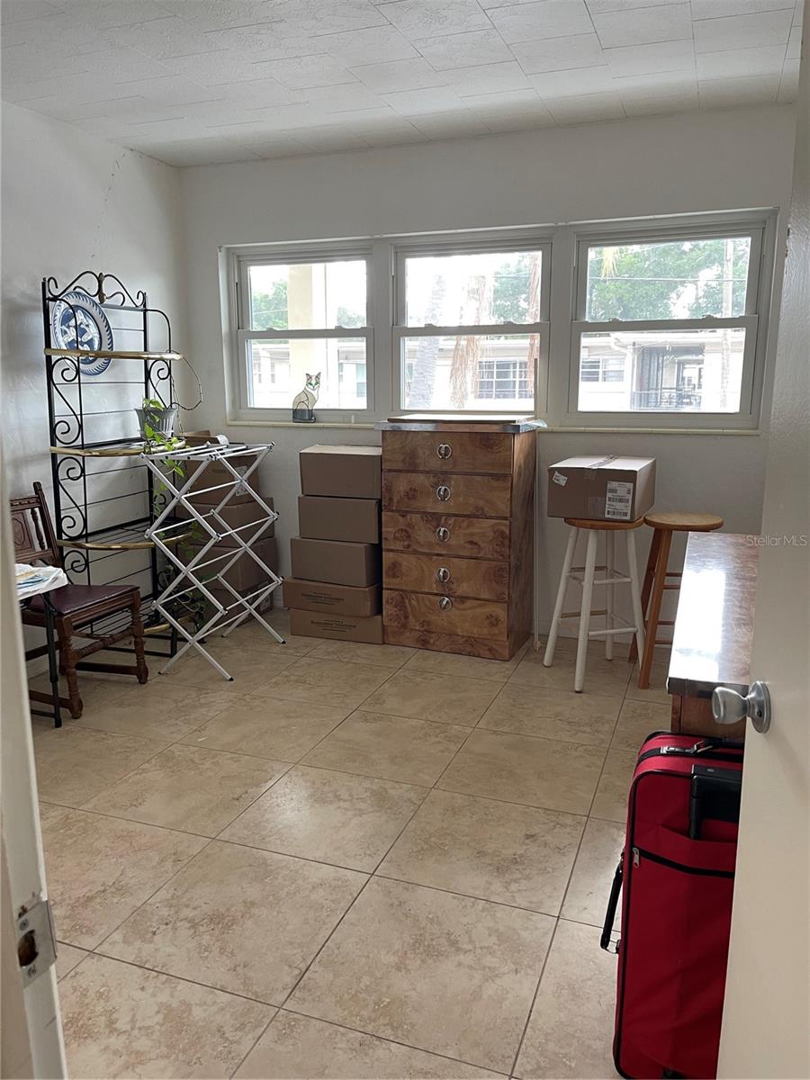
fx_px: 780
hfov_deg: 54.9
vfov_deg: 69.4
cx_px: 405
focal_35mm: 25
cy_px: 540
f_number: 1.6
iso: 160
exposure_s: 1/60
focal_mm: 5.1
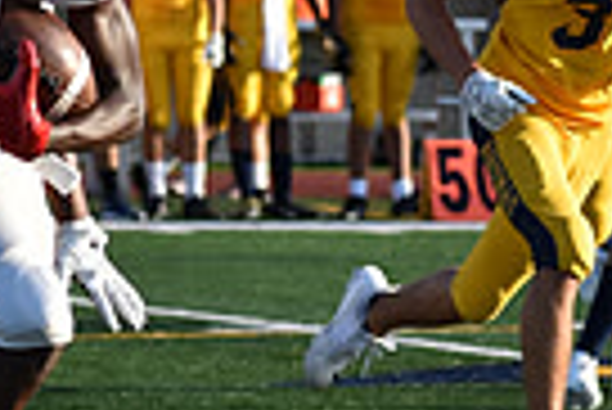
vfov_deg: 1.9
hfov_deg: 2.8
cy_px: 182
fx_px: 12661
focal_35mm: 744
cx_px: 158
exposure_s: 1/1250
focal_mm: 116
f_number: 5
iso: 400
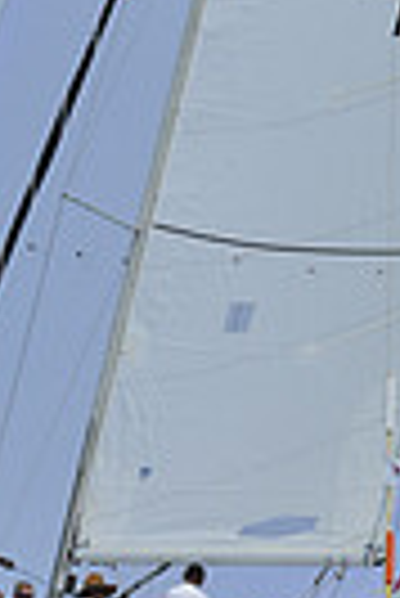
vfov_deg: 4.5
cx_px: 213
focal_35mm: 459
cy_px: -54
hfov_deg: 3.0
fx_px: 7630
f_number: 9
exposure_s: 1/1250
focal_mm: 105
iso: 250
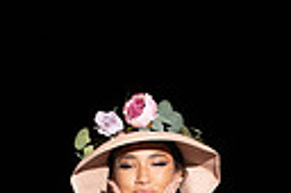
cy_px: 450
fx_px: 2777
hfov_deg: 6.0
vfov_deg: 3.9
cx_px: 174
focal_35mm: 344
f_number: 6.3
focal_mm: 98
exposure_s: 1/200
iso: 1000
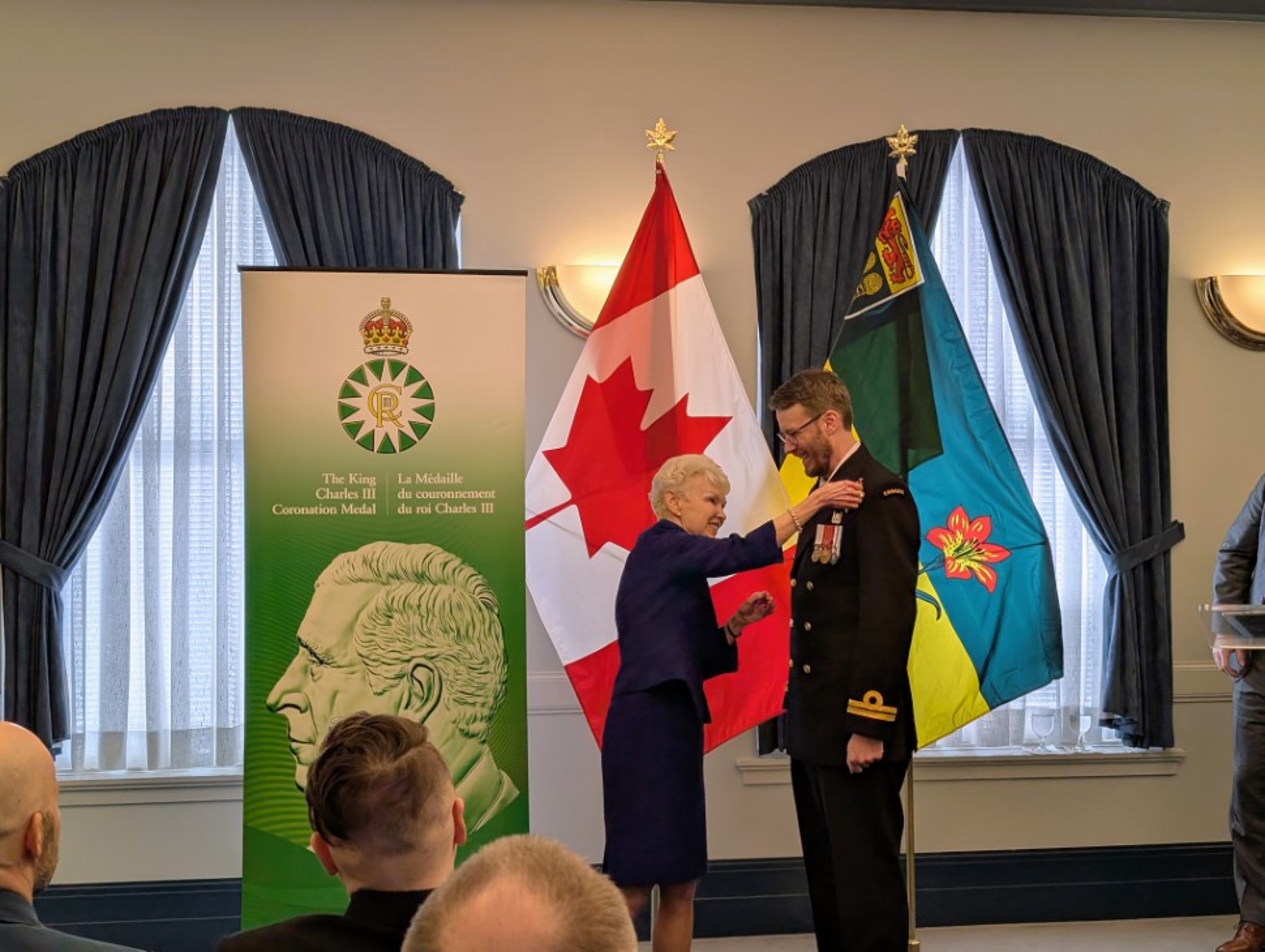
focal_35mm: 49
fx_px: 1793
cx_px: 632
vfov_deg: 29.7
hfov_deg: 38.9
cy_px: 476
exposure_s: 1/111
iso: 19
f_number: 1.68
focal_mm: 6.9
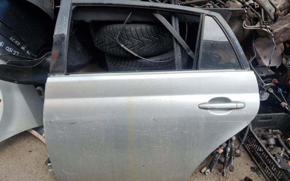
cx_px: 146
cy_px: 88
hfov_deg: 70.4
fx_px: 205
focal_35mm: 26
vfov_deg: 47.6
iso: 50
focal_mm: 6.7
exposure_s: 1/100
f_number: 1.8
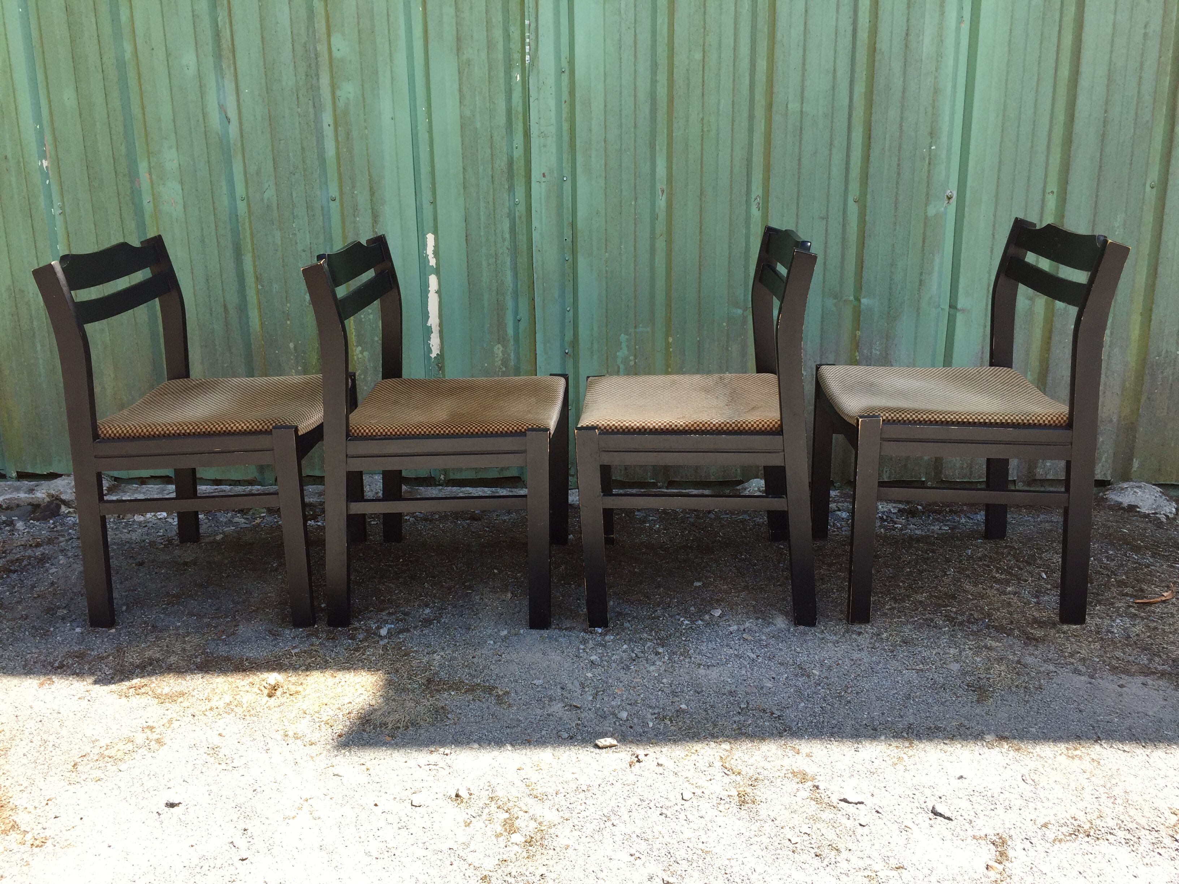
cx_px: 590
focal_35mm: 29
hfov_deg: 61.7
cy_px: 442
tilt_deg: -14.7
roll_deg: -0.2
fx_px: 988
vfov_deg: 48.2
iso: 32
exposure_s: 1/565
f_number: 2.2
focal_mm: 4.15
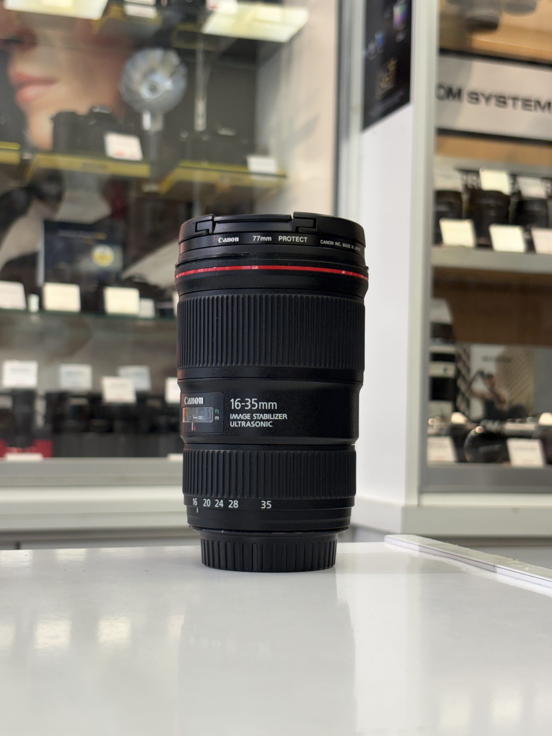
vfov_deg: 36.8
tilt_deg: +2.6
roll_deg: -2.3
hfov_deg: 28.0
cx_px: 276
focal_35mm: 52
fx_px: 1106
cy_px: 368
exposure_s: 1/50
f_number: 1.6
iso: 32
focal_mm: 5.96
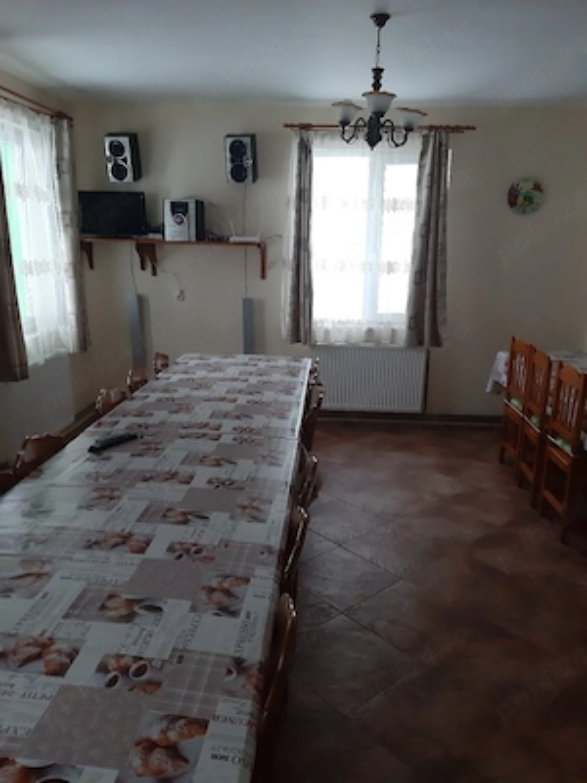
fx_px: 610
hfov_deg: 51.4
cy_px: 392
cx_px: 294
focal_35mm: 27
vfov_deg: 65.3
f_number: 1.7
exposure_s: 1/25
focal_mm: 3.93
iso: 320
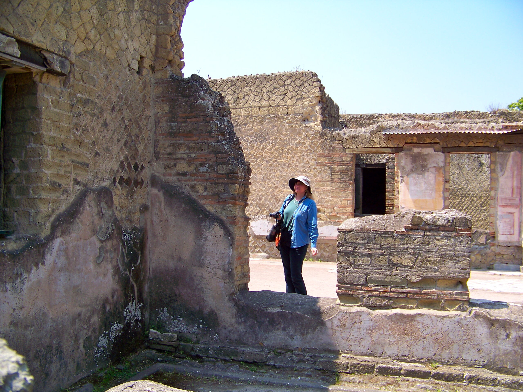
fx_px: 544
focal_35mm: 36
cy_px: 196
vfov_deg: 39.7
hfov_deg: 51.4
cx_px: 262
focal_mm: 5.85
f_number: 2.8
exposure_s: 1/500
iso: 64
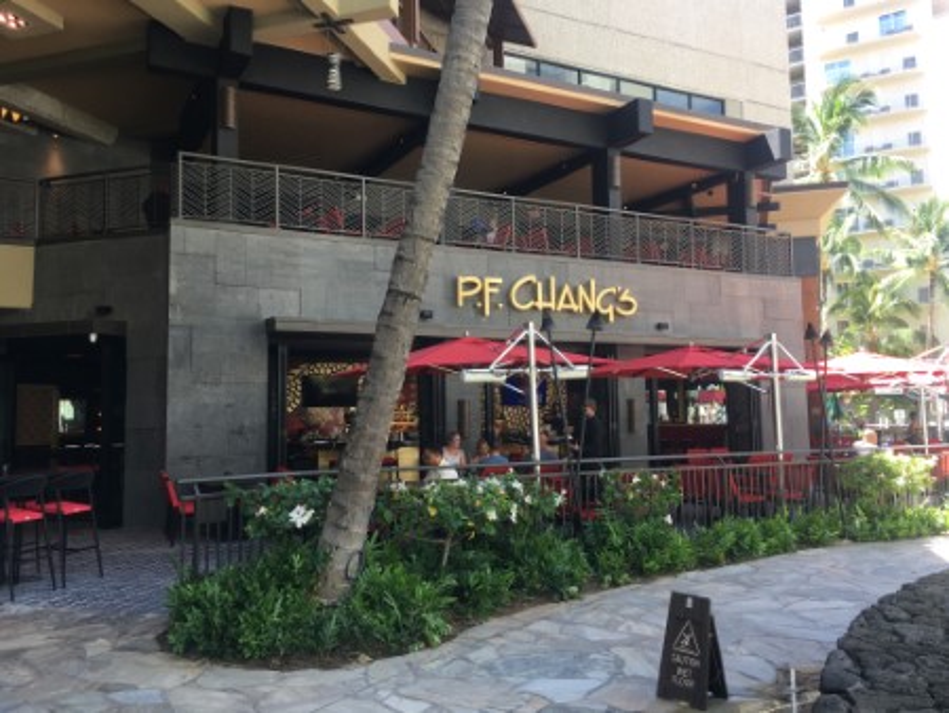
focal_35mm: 29
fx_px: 795
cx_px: 474
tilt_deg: +4.4
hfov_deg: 61.6
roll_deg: -0.1
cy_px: 356
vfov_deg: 48.3
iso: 25
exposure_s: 1/120
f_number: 2.2
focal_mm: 4.15
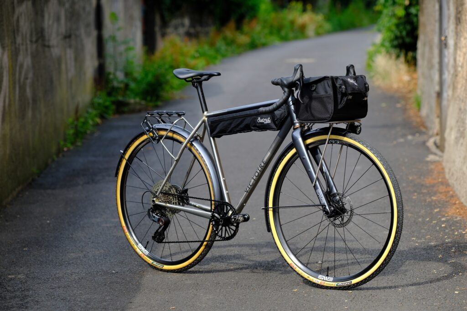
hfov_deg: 15.2
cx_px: 234
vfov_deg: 10.2
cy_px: 156
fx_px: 1751
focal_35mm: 135
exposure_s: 1/1500
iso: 320
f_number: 2.8
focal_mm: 90
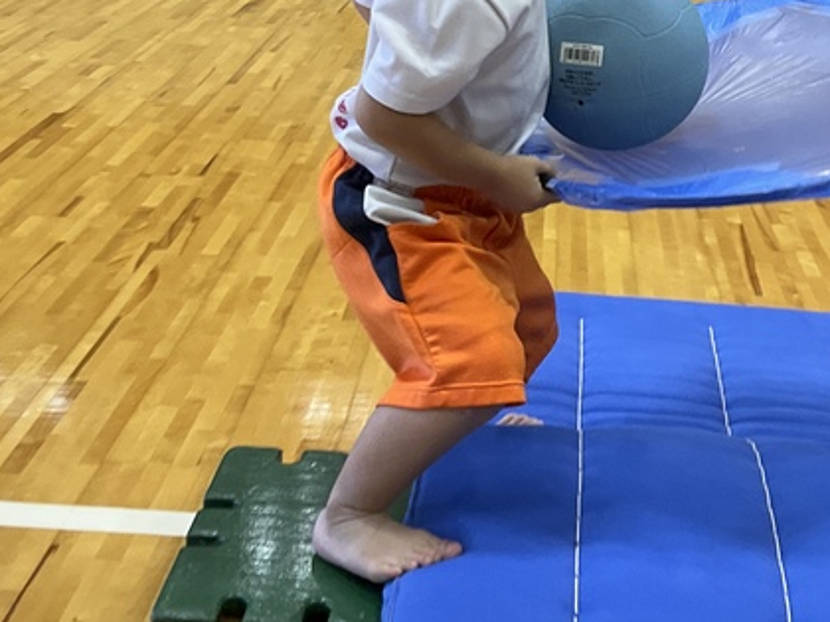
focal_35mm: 69
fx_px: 1654
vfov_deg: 20.9
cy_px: 69
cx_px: 540
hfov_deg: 28.0
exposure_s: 1/122
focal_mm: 3
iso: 64
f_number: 1.8
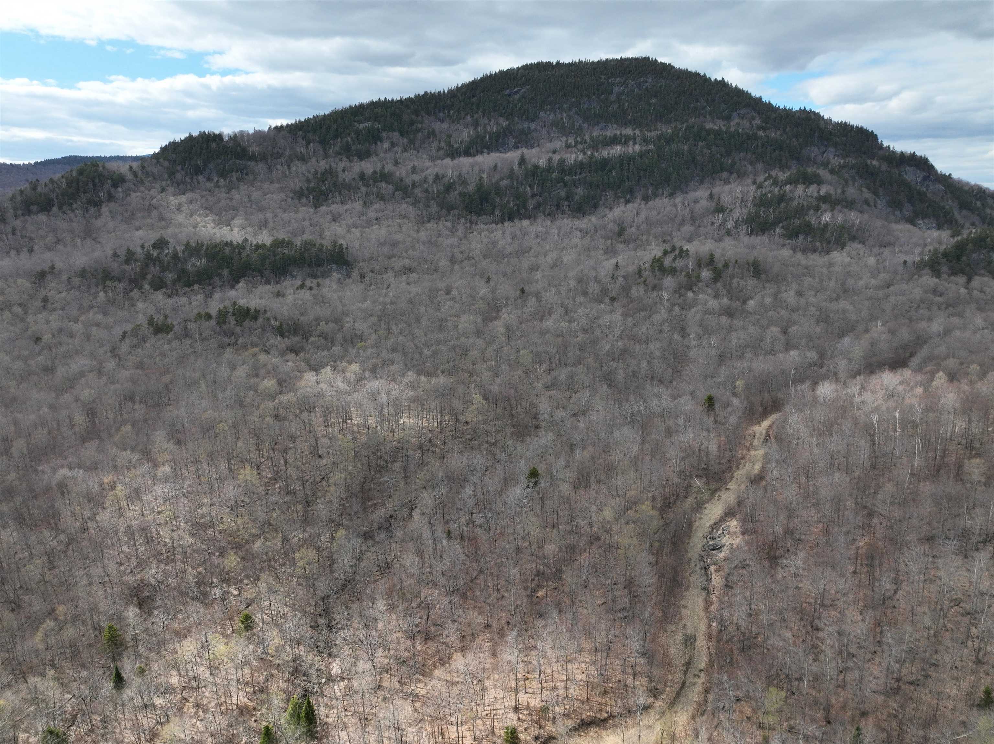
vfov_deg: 56.8
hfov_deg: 71.6
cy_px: 372
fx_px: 689
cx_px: 497
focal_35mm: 24
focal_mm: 12.29
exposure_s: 1/2000
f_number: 2.8
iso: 270
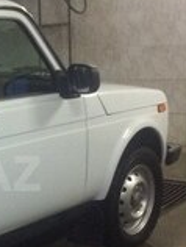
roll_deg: +2.2
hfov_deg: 15.2
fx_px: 650
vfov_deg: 21.4
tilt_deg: -14.6
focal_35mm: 91
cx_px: -80
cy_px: 174
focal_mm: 4.15
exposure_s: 1/17
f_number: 2.2
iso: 250
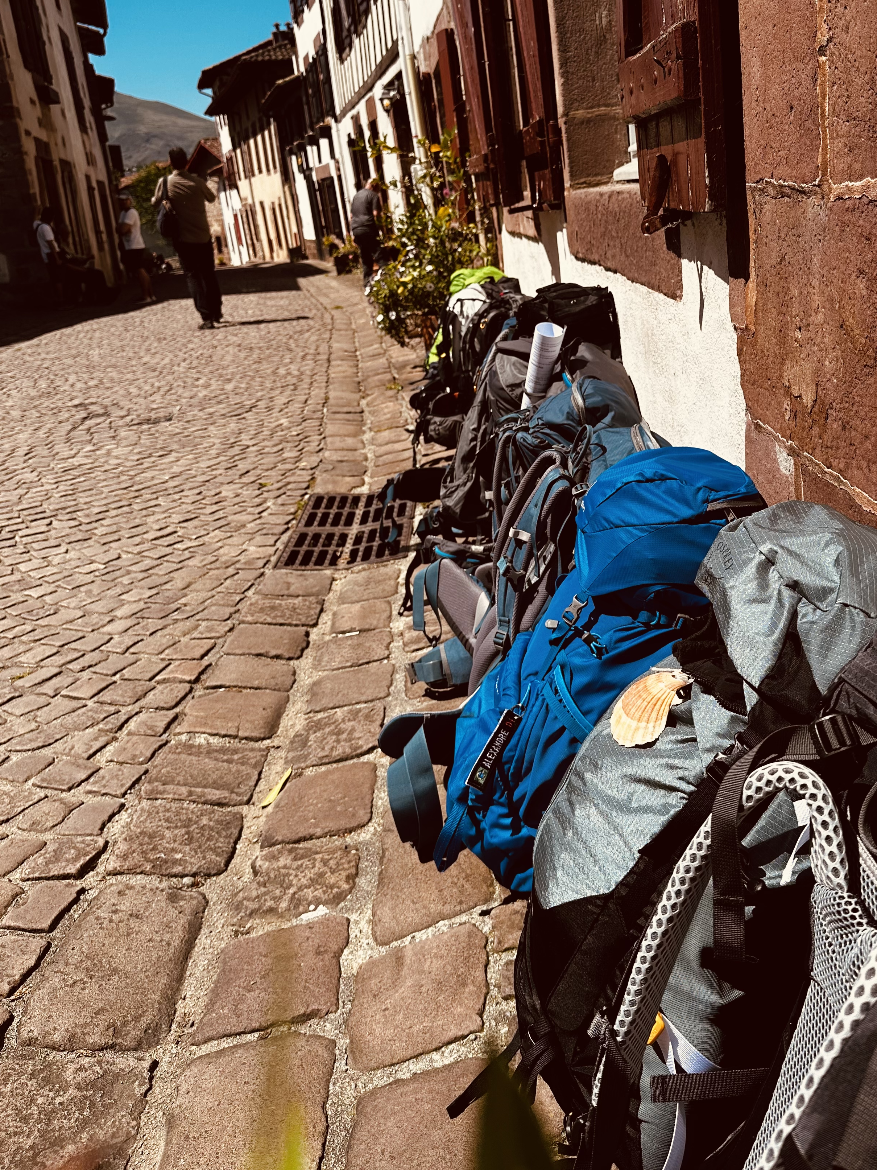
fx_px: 1014
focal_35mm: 30
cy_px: 493
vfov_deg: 59.7
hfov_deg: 46.4
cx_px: 546
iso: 80
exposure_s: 1/5525
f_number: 1.78
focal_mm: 6.86
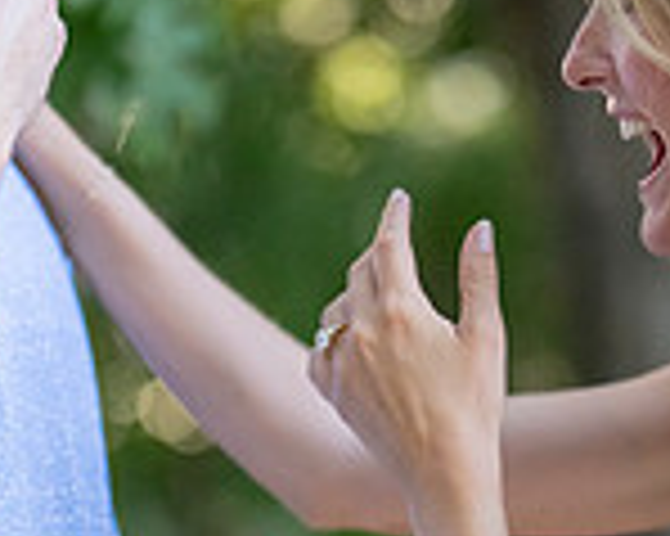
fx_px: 4043
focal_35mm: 204
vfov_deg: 7.6
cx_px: 280
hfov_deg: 9.5
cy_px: 392
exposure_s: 1/6400
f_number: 1.2
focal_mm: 50
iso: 2000
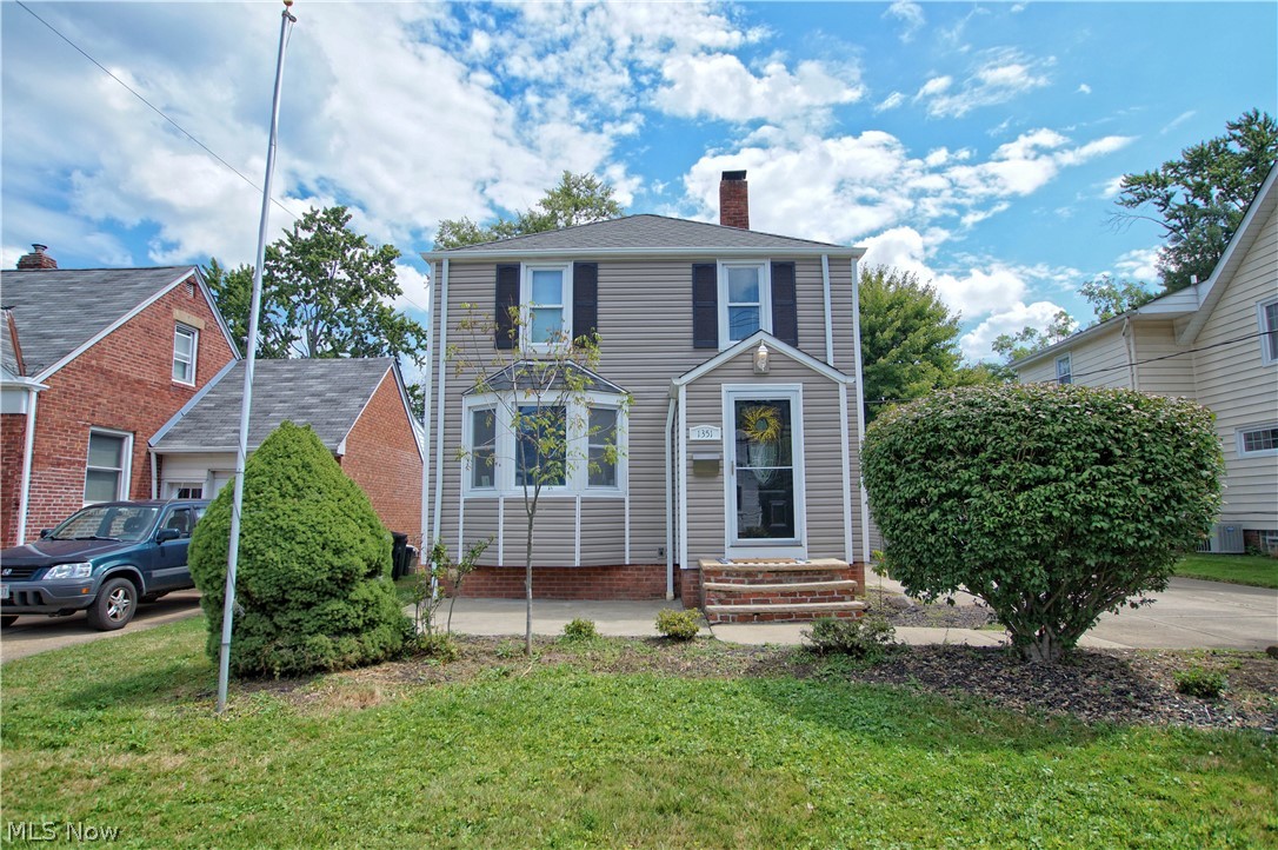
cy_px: 425
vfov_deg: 63.1
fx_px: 692
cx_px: 639
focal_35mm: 20
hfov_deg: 85.5
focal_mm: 13
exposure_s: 1/500
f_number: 5
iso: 100
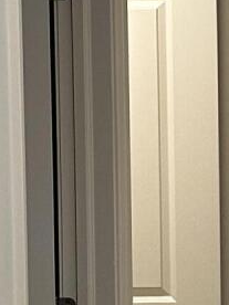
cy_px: 252
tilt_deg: -1.2
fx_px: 1535
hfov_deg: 8.3
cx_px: 351
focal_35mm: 174
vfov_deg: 11.3
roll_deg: +0.3
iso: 200
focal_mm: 6.86
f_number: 1.78
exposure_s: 1/120
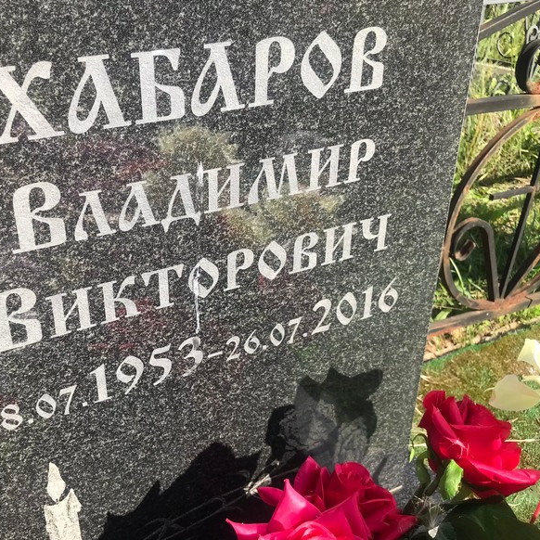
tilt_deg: -26.3
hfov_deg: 47.8
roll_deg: +0.7
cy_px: 263
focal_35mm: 34
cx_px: 189
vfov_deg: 48.4
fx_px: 600
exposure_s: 1/1030
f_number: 1.8
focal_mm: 3.99
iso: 20
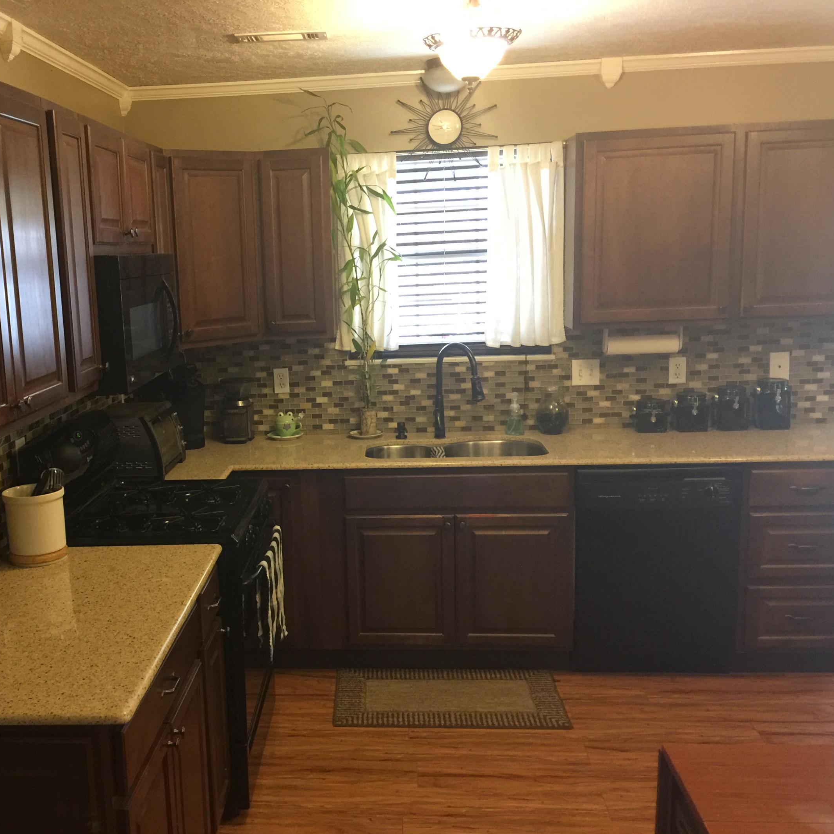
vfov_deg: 46.0
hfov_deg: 45.4
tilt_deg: -10.7
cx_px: 280
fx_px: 981
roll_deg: +0.9
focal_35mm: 36
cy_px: 438
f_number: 2.2
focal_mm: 4.15
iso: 125
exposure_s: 1/15
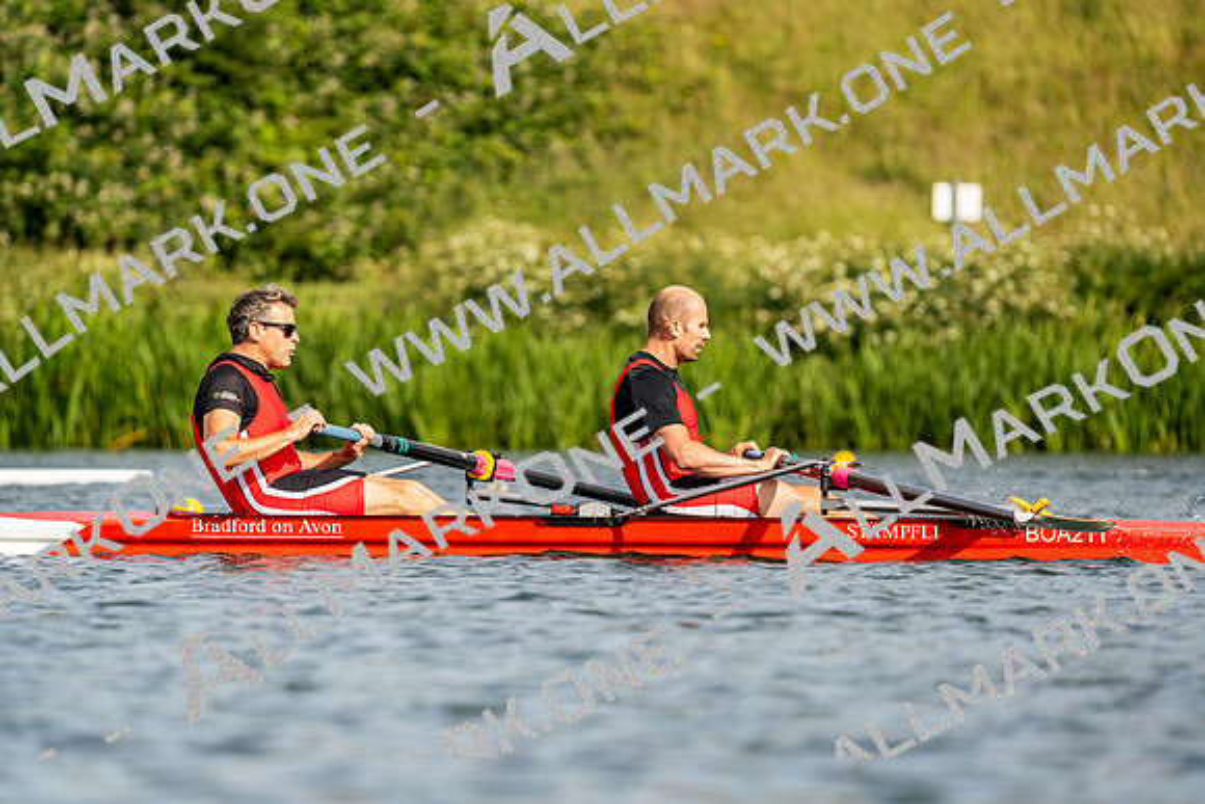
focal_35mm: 430
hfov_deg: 4.8
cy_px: 402
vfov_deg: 3.2
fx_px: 14396
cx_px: 602
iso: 250
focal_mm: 430
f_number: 6.3
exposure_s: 1/2000
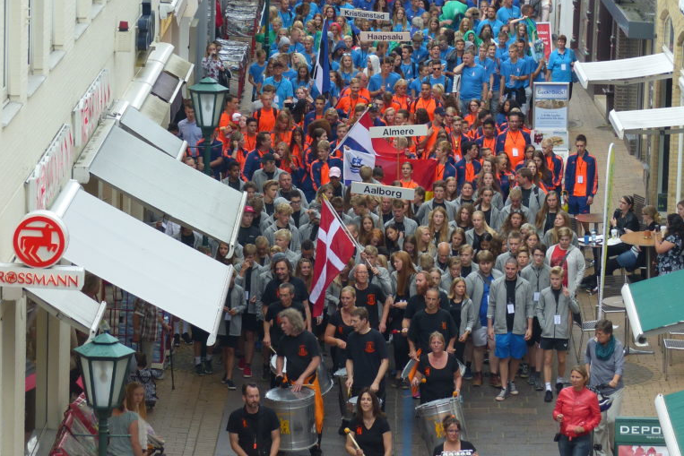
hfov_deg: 12.4
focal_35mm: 166
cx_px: 342
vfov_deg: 8.3
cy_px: 148
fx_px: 3154
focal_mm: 21.4
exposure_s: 1/100
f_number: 2.8
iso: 100
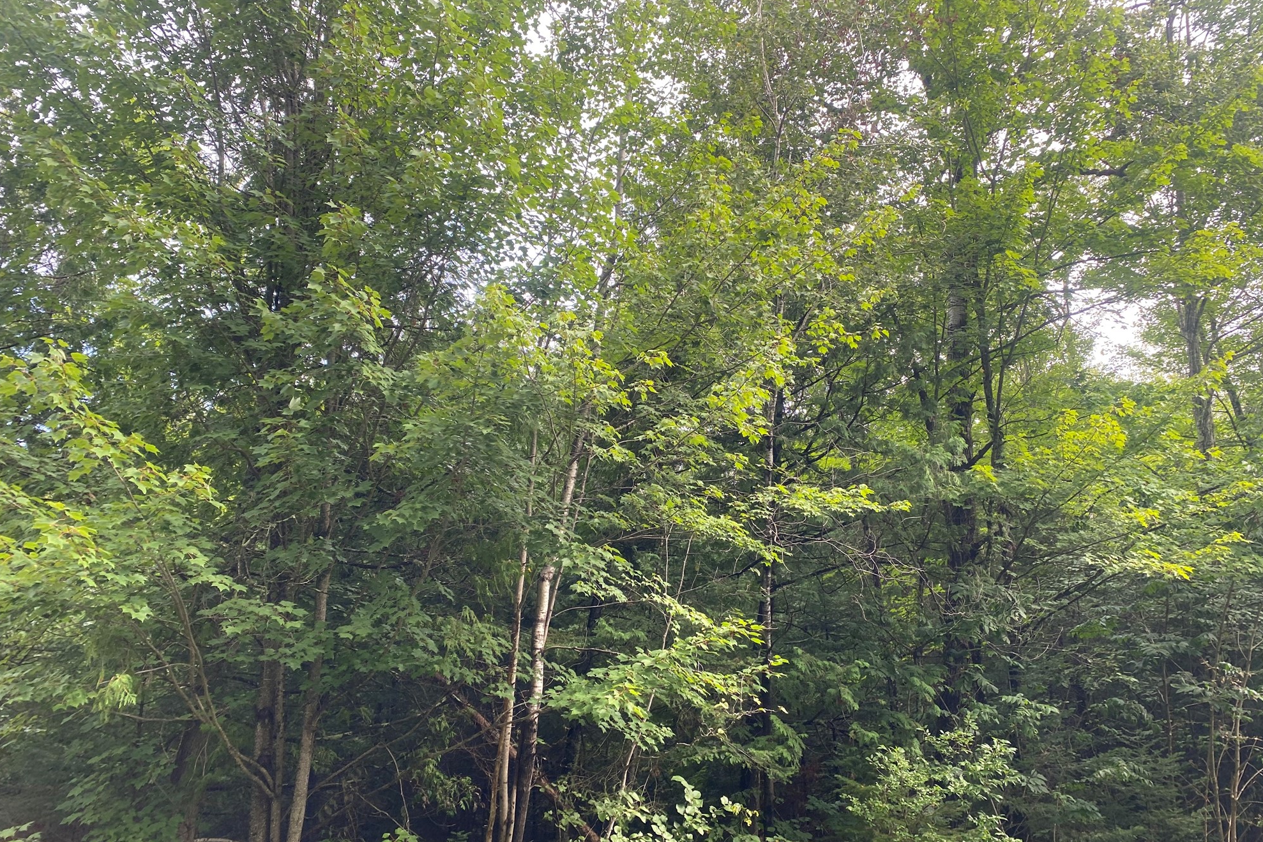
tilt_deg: +14.5
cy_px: 455
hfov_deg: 65.5
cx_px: 651
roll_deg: +3.5
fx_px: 982
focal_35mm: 28
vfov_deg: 46.4
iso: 32
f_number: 1.8
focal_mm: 4.25
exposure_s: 1/159
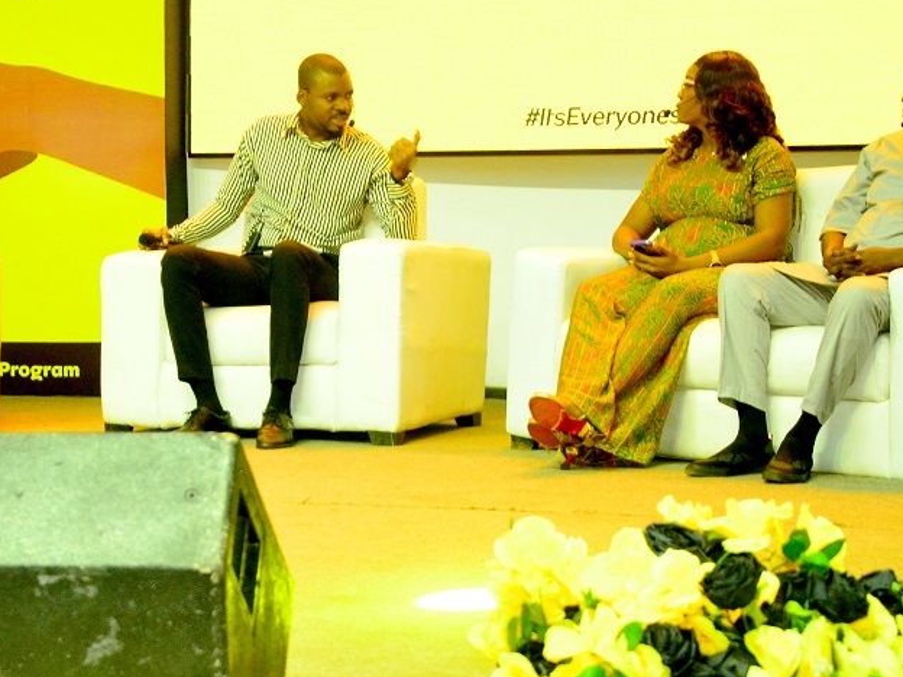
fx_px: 2528
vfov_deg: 15.2
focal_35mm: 97
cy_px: 159
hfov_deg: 20.2
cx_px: 275
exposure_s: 1/160
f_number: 4.5
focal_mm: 35
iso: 2000
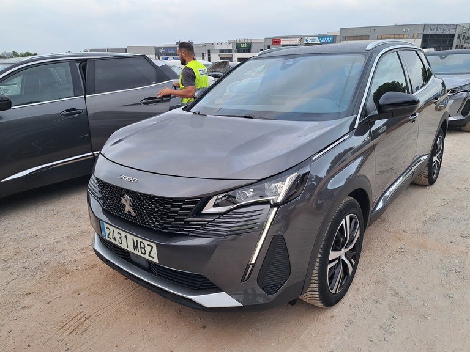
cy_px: 171
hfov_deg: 69.4
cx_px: 234
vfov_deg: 54.9
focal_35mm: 25
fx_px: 339
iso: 50
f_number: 1.8
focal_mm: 5.23
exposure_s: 1/100
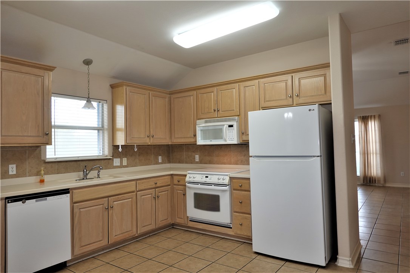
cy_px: 136
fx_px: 273
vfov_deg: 53.1
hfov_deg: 73.7
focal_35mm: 24
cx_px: 205
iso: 100
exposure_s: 1/30
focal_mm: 9
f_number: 2.8
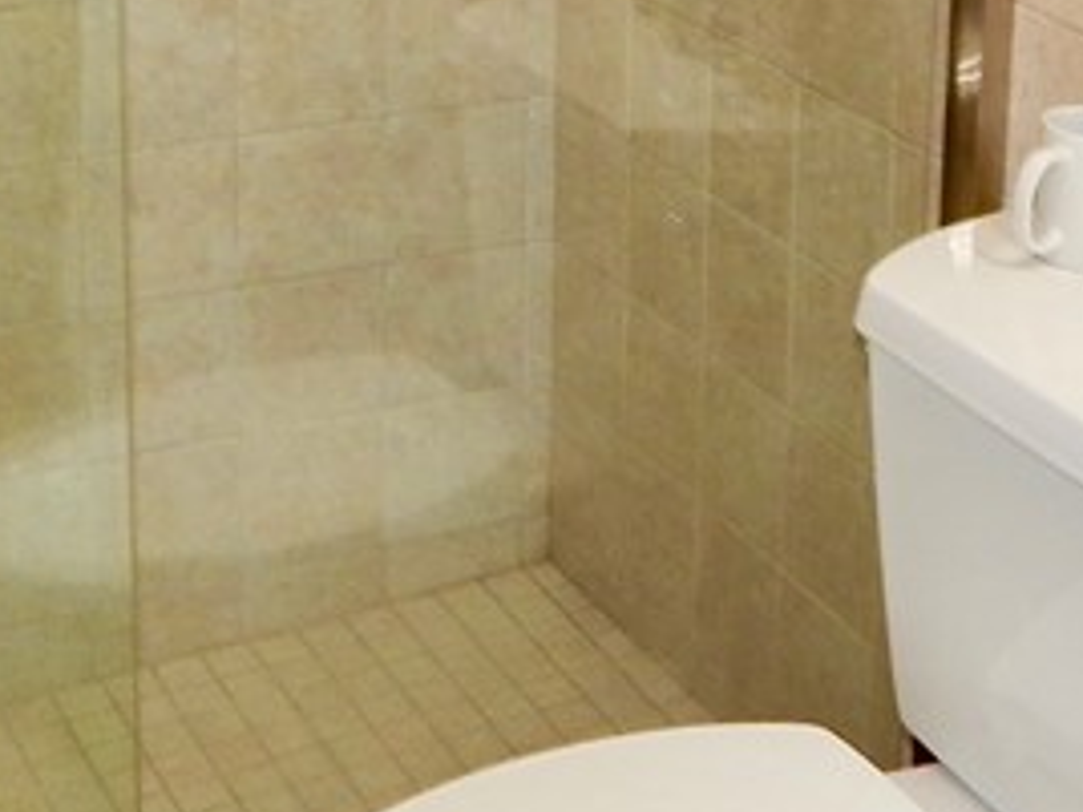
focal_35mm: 84
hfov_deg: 23.2
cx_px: 659
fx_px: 2628
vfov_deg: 17.0
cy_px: -65
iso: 125
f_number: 3
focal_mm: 4
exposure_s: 1/30
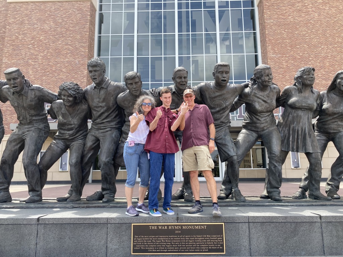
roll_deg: +0.4
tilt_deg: +10.4
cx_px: 172
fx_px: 258
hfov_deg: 67.3
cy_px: 128
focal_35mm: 26
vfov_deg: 53.1
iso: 32
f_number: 1.8
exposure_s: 1/613
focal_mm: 4.25
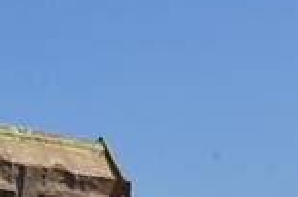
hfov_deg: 14.6
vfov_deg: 8.7
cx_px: 169
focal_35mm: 141
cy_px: 493
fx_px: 1164
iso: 500
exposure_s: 1/250
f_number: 22
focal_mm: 18
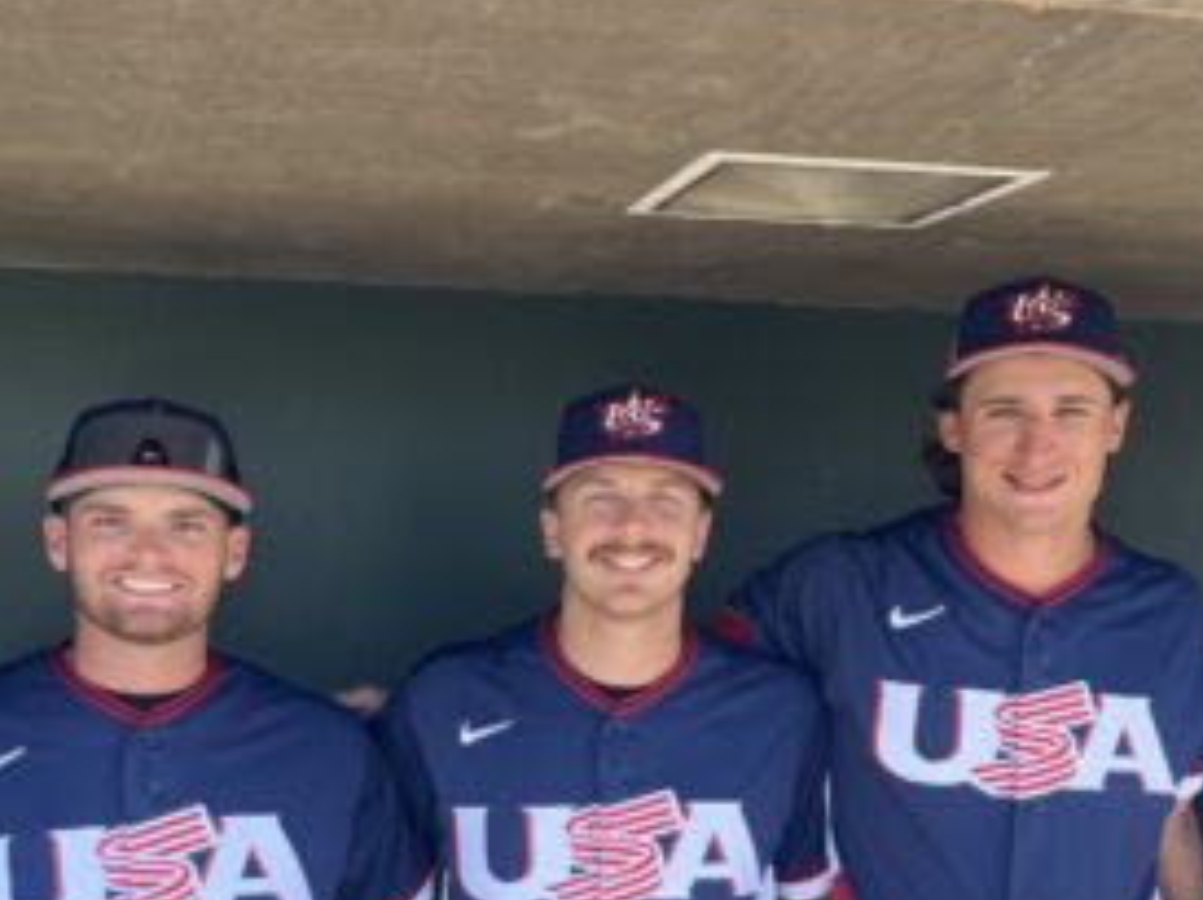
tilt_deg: -4.6
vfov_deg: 25.3
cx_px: 681
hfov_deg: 33.8
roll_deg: -0.5
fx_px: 1979
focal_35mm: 57
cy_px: 680
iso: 40
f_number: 1.6
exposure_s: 1/195
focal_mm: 5.1
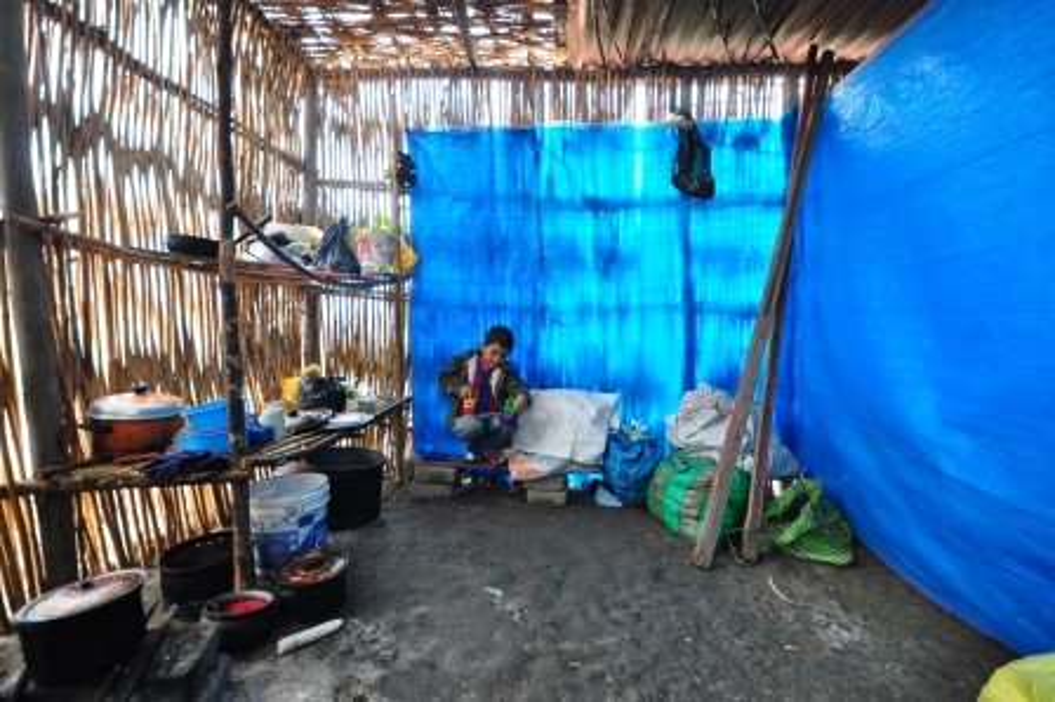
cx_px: 528
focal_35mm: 15
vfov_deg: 77.2
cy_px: 351
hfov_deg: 100.4
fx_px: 439
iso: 400
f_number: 3.5
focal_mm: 10
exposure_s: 1/60
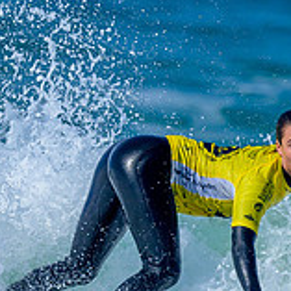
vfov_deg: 0.5
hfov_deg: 0.5
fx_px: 32870
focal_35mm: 3456
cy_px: 337
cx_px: 169
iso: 160
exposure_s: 1/2000
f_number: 6.3
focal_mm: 800
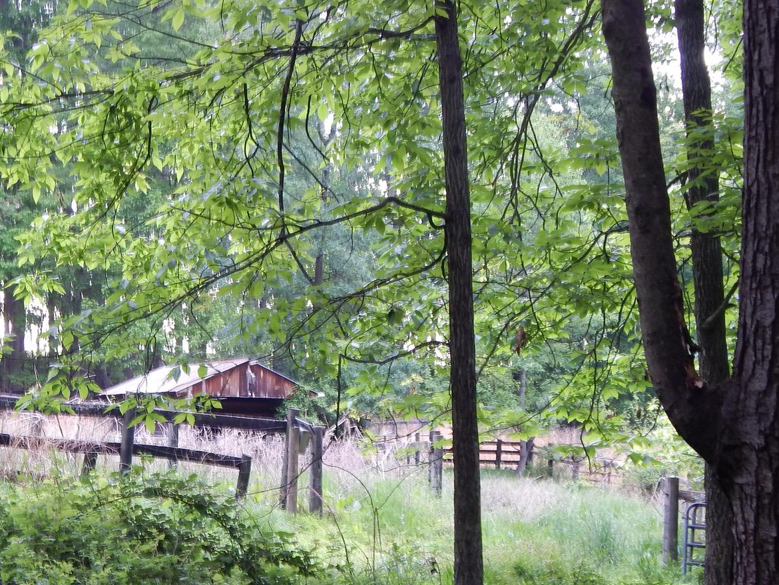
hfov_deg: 23.0
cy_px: 383
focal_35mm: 84
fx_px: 1891
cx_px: 157
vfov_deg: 17.5
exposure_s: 1/30
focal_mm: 8.6
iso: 125
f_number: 3.7
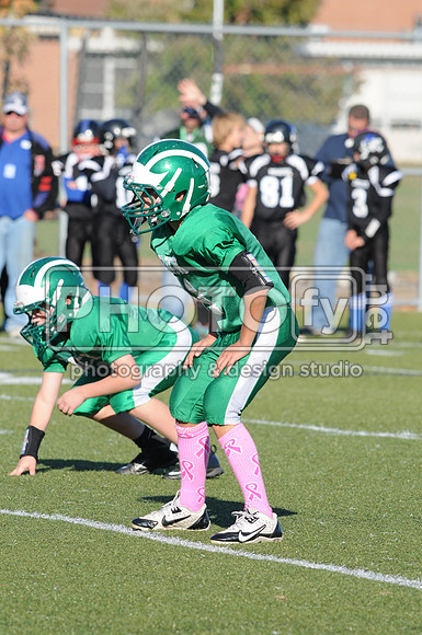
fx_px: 7936
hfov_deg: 3.0
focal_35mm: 450
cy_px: 318
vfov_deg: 4.6
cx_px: 211
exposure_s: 1/500
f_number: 7.1
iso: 200
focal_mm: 300
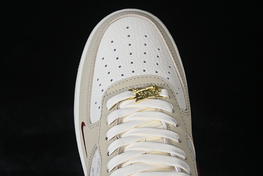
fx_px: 548
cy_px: 88
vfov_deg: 18.2
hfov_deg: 27.0
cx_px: 132
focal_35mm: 75
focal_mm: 50
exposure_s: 1/80
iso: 160
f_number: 7.1
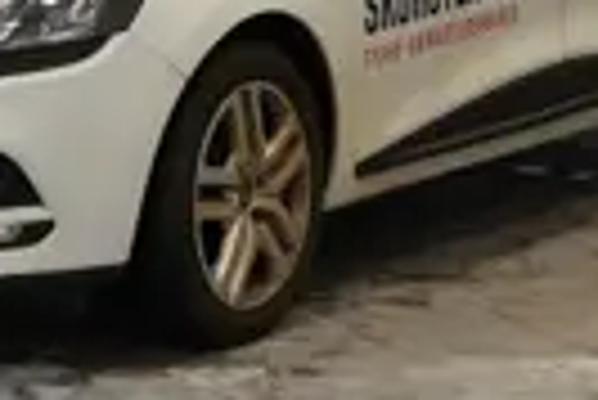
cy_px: -193
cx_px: 256
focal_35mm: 198
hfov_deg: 10.4
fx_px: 3293
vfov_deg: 6.9
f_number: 5
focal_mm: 55
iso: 1600
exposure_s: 1/160
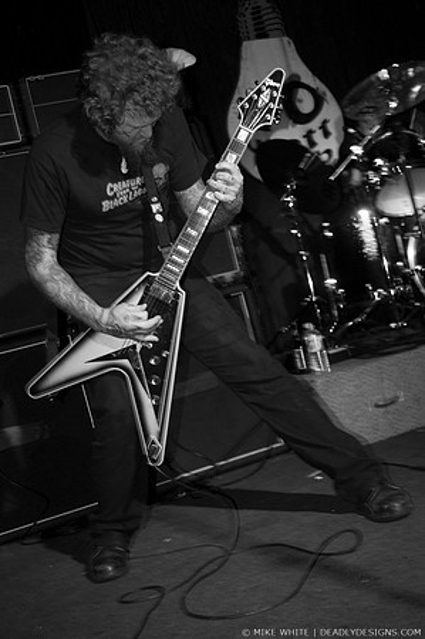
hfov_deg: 25.7
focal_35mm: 52
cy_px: 320
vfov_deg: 37.9
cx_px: 212
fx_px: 932
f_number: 2.8
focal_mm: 35
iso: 800
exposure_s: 1/30
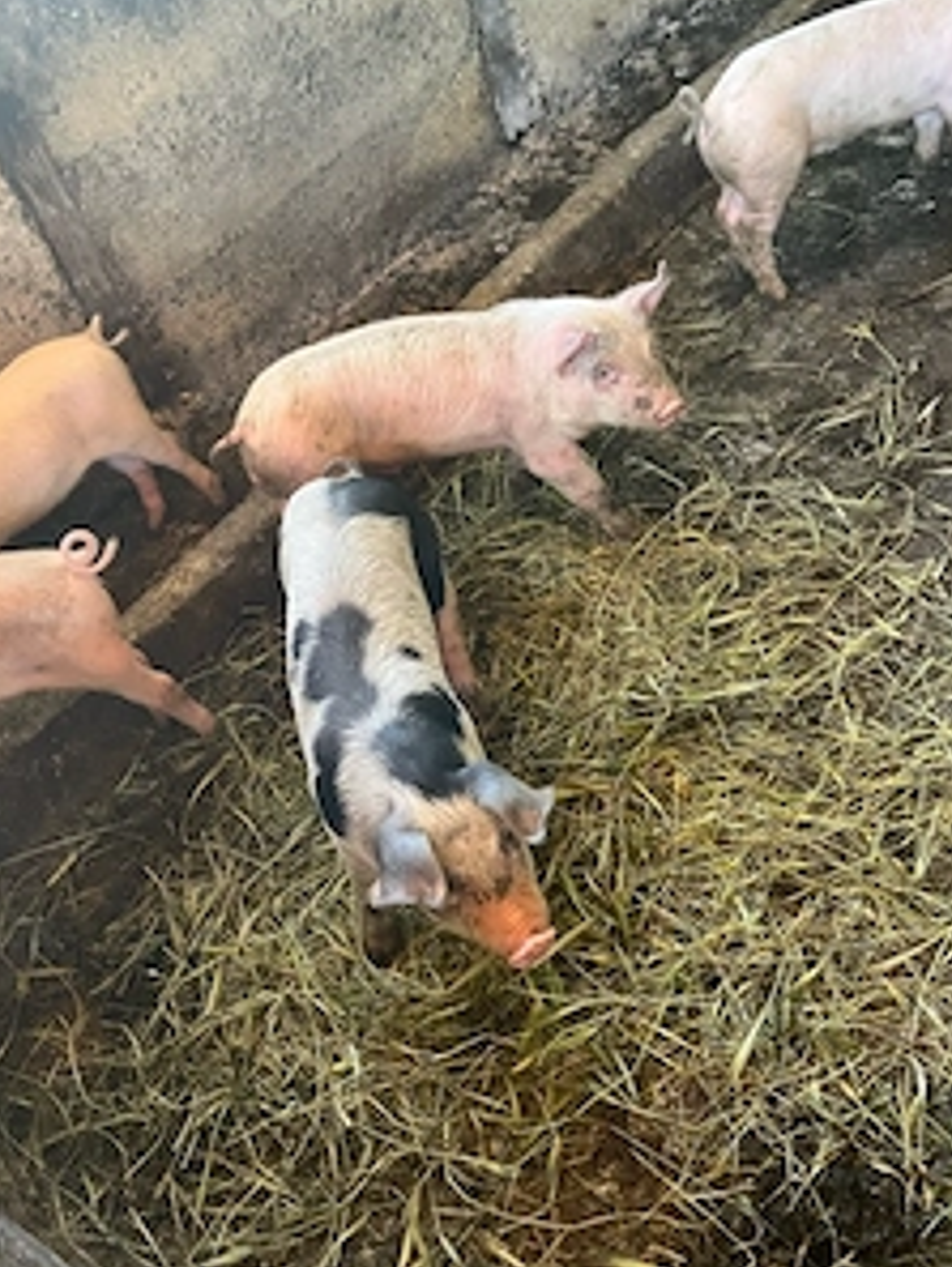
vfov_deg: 52.5
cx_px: 410
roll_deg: +22.2
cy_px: 691
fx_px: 1282
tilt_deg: -44.6
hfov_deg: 40.6
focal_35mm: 35
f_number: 1.6
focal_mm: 5.1
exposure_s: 1/60
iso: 500
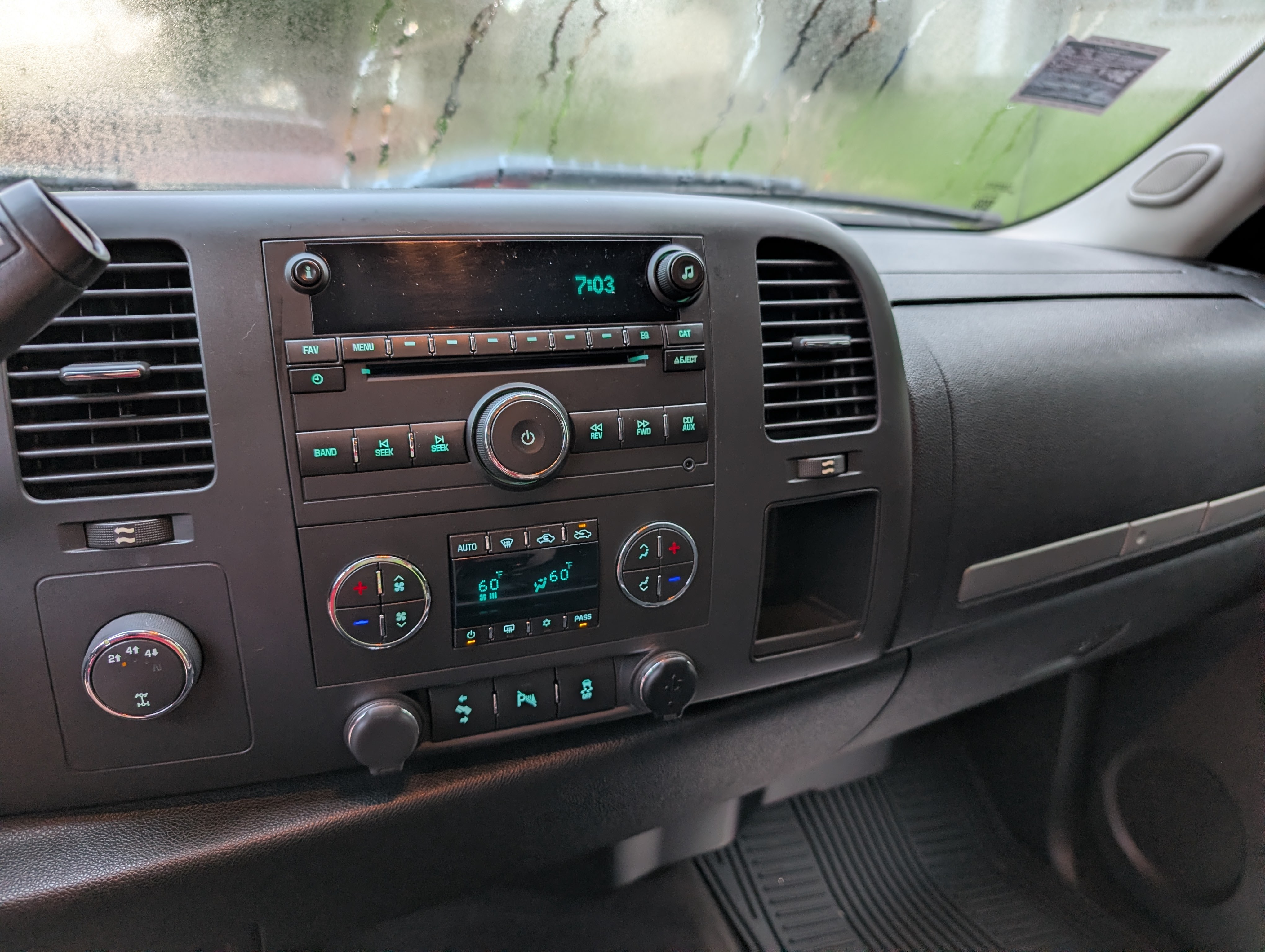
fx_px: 878
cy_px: 476
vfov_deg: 56.9
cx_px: 632
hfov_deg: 71.5
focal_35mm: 24
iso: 104
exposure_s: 1/34.5
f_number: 1.68
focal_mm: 6.9
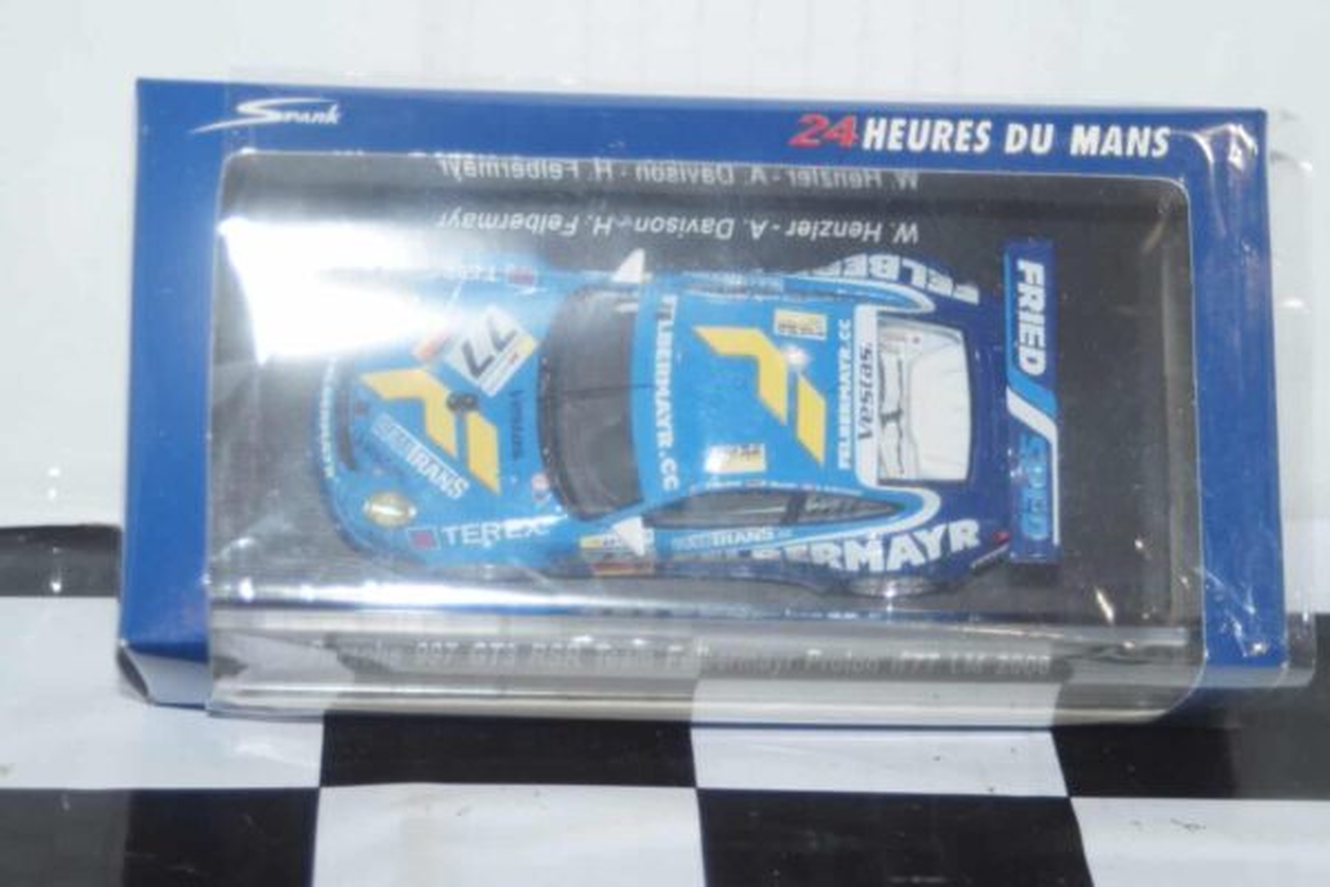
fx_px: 3325
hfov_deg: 22.6
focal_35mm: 90
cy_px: 444
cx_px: 665
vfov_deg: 15.2
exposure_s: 1/80
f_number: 5.6
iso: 640
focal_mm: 60
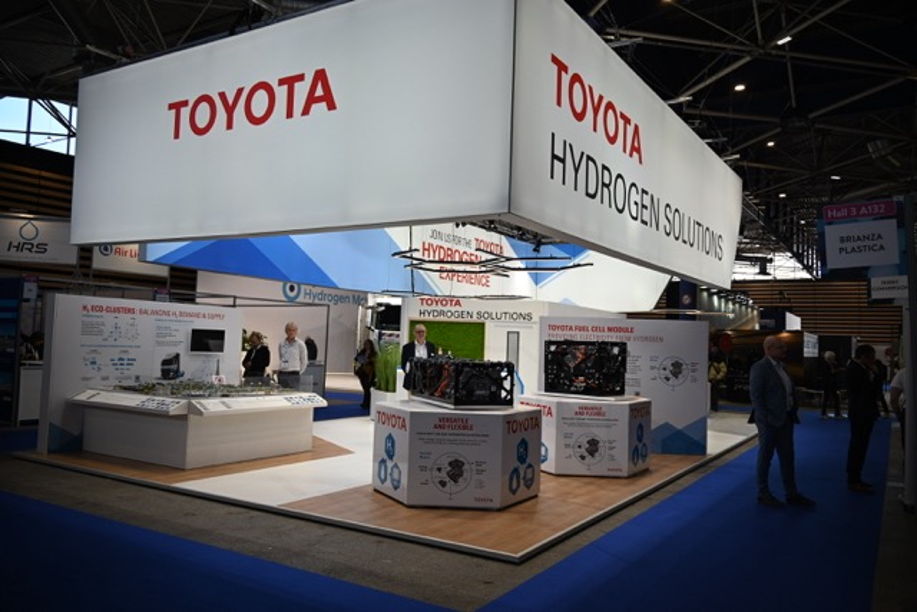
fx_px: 713
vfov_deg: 46.4
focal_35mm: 28
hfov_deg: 65.5
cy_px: 306
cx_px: 458
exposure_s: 1/250
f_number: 4
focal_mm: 28
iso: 250
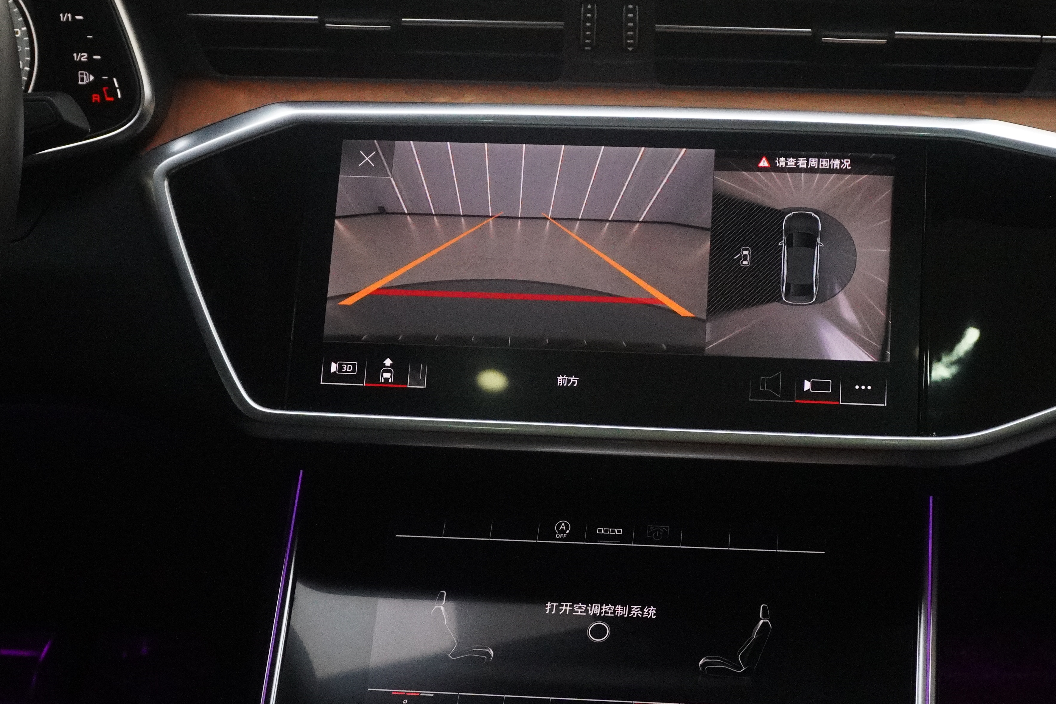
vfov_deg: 20.6
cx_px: 645
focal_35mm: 66
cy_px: 309
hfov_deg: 30.4
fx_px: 1936
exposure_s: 1/100
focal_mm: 26
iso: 6400
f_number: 6.3
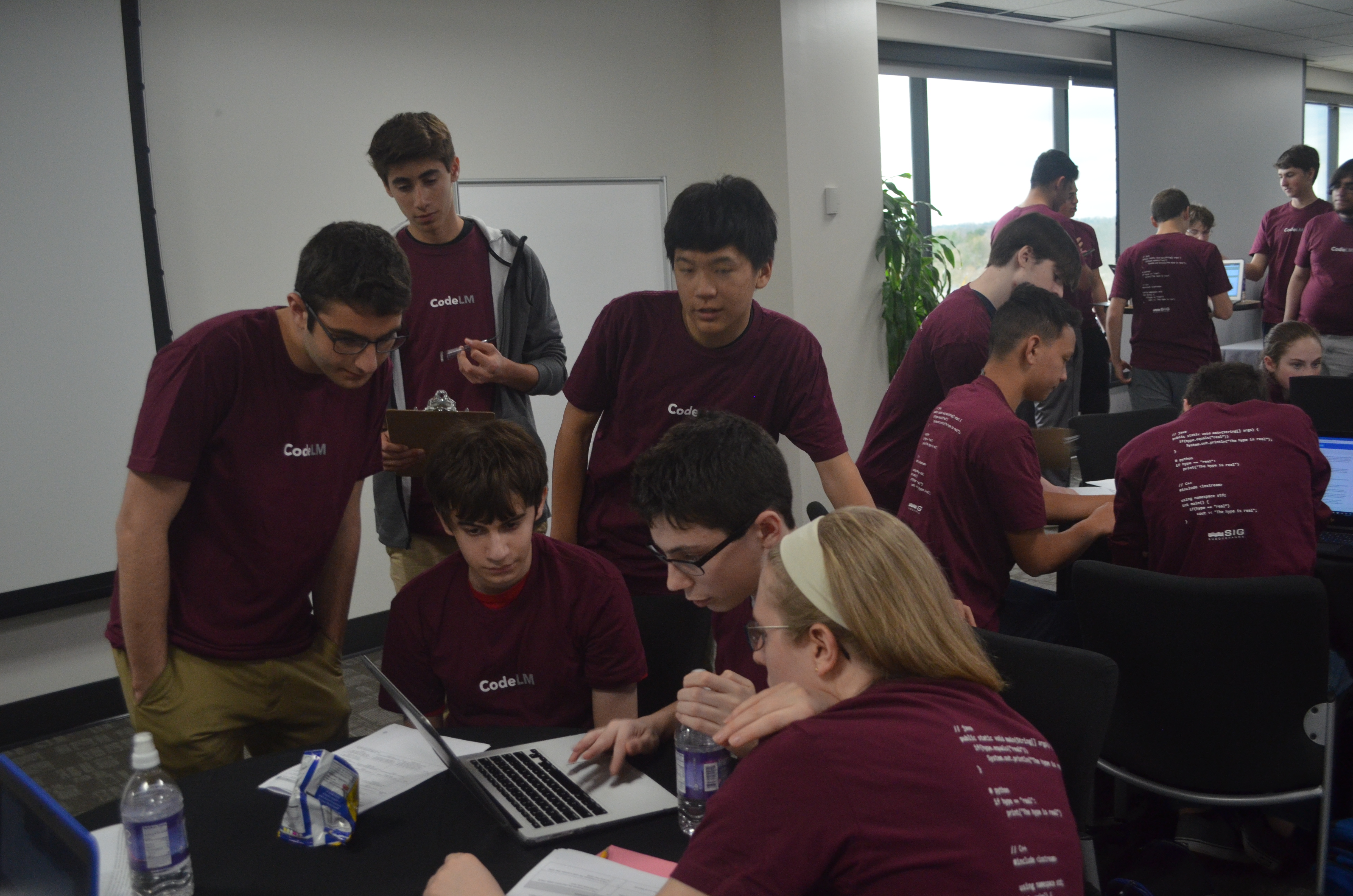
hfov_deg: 57.3
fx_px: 1238
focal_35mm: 33
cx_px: 676
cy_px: 448
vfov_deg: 39.8
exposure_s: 1/30
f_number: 4
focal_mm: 22
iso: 1100
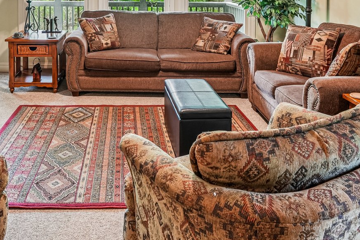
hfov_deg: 56.4
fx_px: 330
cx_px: 132
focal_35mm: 33
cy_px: -13
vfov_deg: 35.2
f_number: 8
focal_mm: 14
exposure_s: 1/2
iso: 400
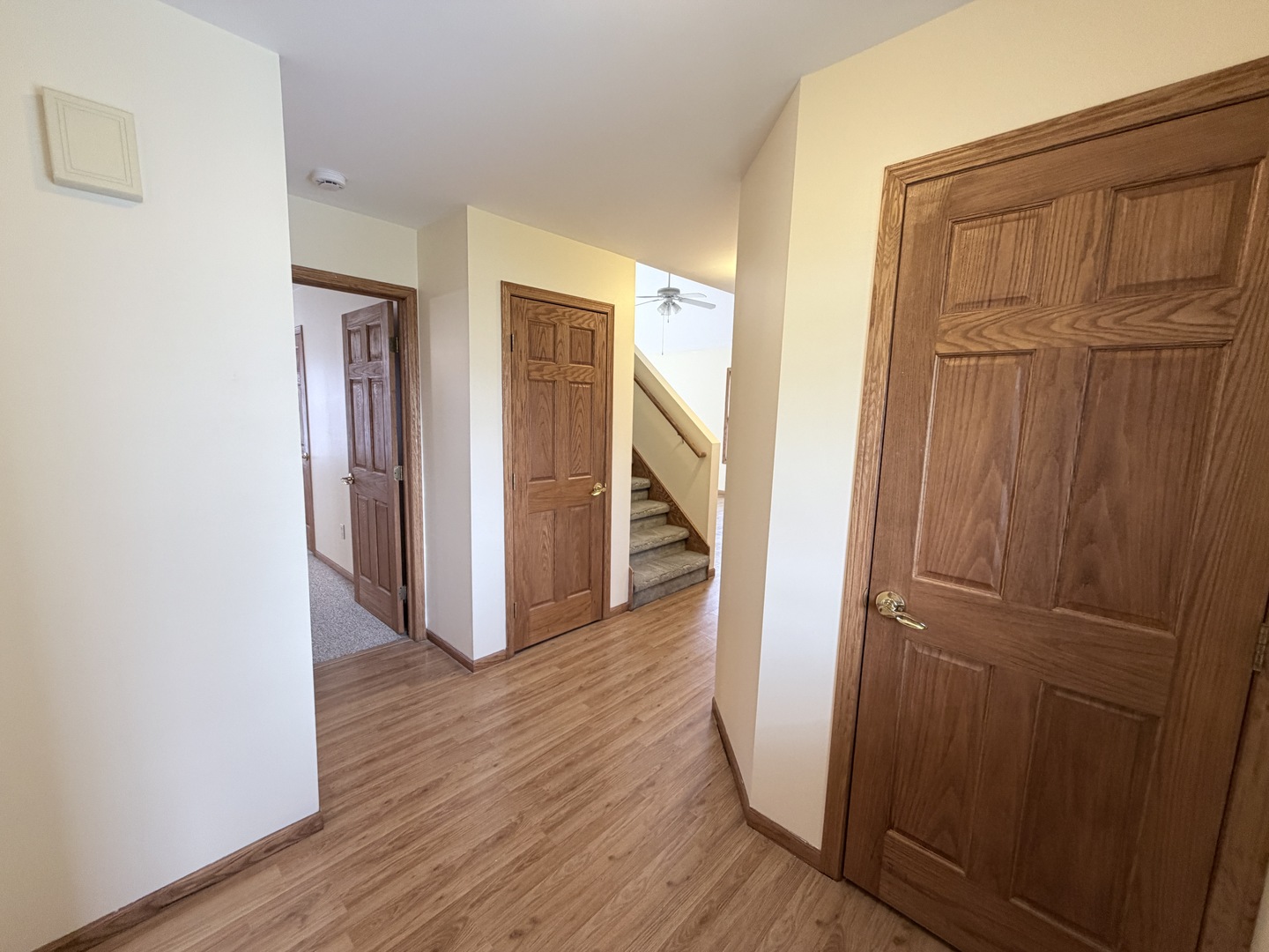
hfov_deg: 102.1
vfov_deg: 85.7
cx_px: 634
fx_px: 513
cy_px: 476
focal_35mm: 14
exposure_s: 1/60
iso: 200
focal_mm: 2.22
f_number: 2.2
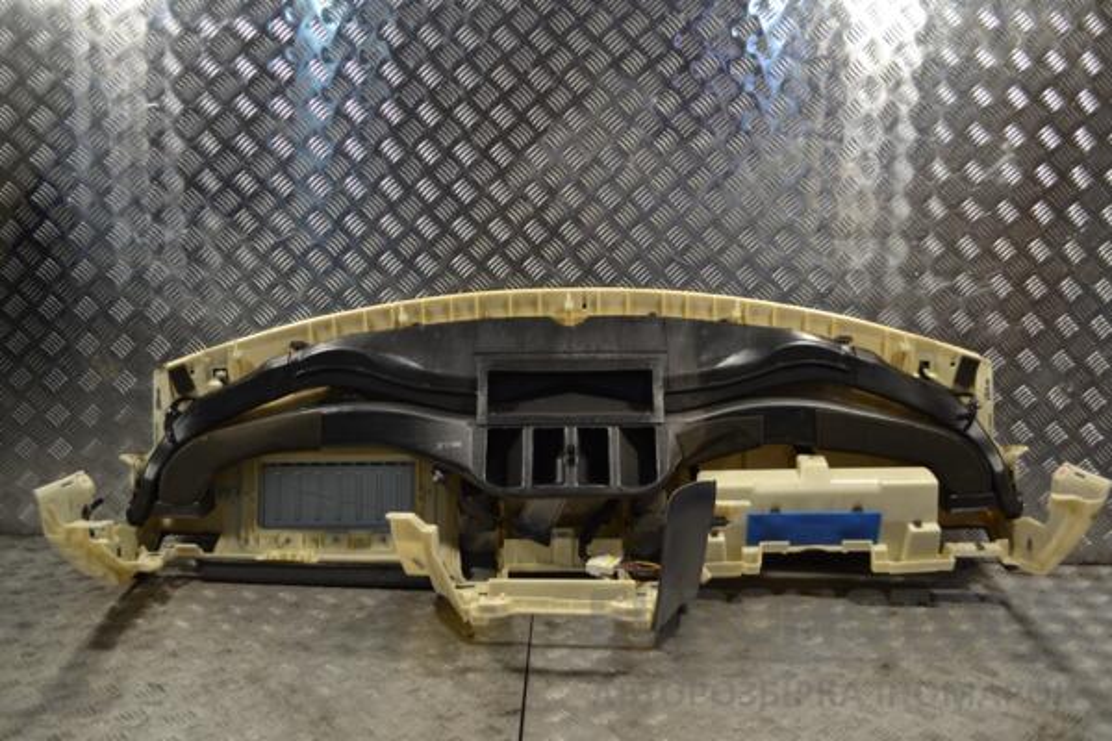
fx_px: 1112
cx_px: 556
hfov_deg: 53.1
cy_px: 370
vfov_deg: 36.9
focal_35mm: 36
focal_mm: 24
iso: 100
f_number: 4
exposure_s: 1/50
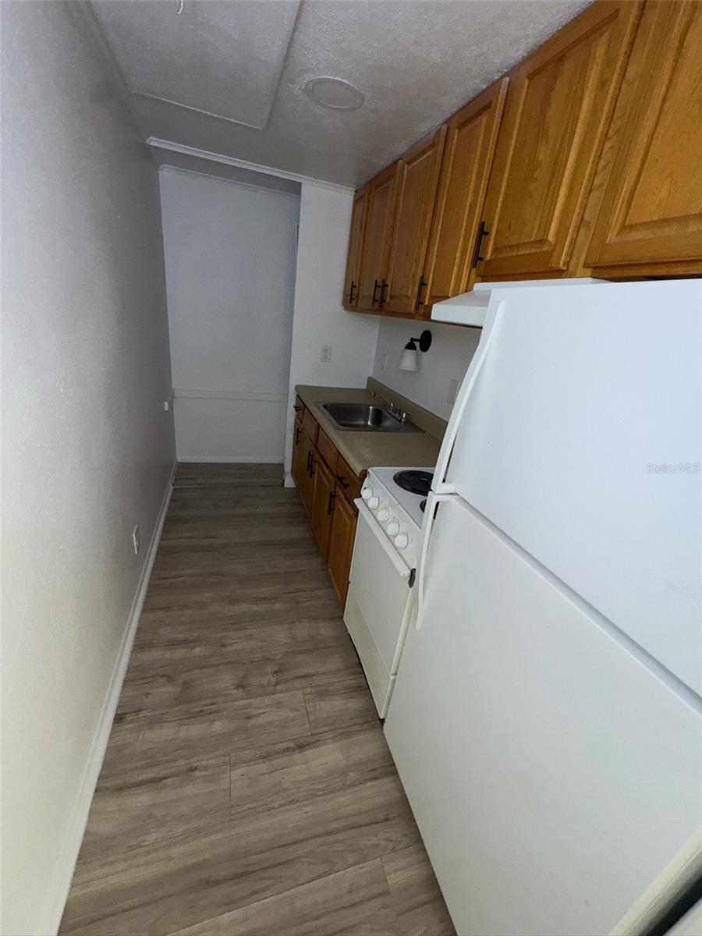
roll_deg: -7.7
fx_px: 379
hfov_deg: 85.7
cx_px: 351
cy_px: 468
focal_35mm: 14
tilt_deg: -22.9
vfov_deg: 102.1
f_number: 2.2
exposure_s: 1/107
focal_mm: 2.22
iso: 125
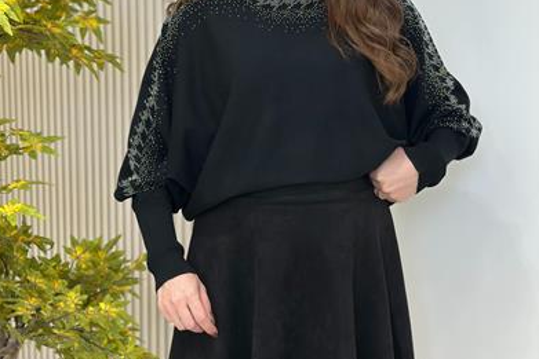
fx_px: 1018
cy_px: 119
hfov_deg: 29.6
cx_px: 273
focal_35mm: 68
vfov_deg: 20.0
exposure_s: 1/100
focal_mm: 6.86
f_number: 1.78
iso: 64
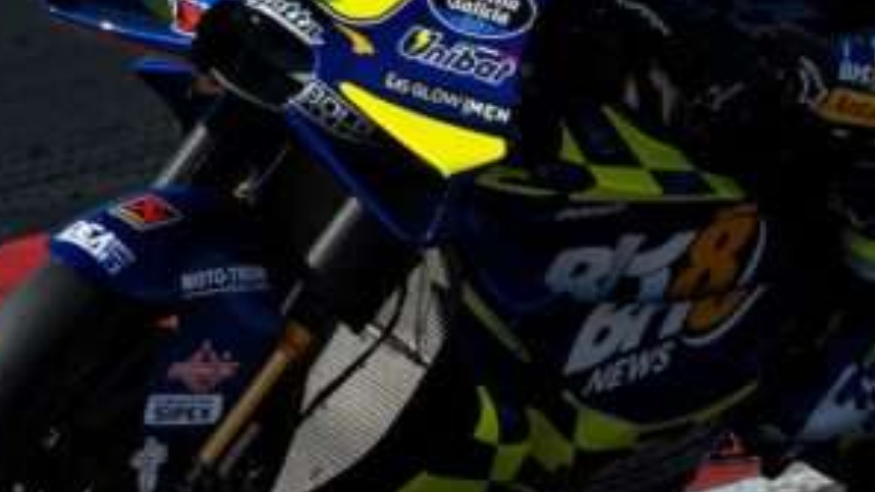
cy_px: 84
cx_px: 555
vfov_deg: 0.7
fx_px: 41504
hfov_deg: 1.2
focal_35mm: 1789
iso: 100
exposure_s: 1/2500
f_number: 4
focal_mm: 400
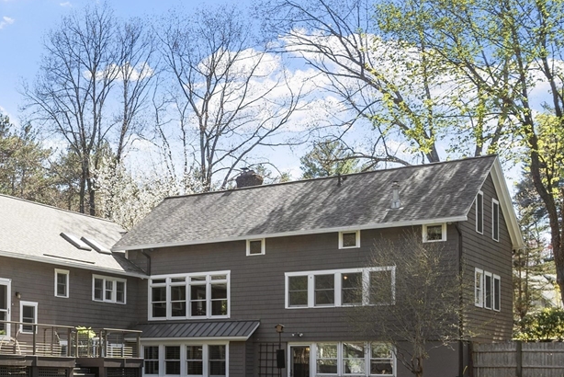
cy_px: 284
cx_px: 113
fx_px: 862
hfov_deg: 35.1
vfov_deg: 24.4
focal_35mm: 55
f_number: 8
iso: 100
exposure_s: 1/60
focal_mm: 22
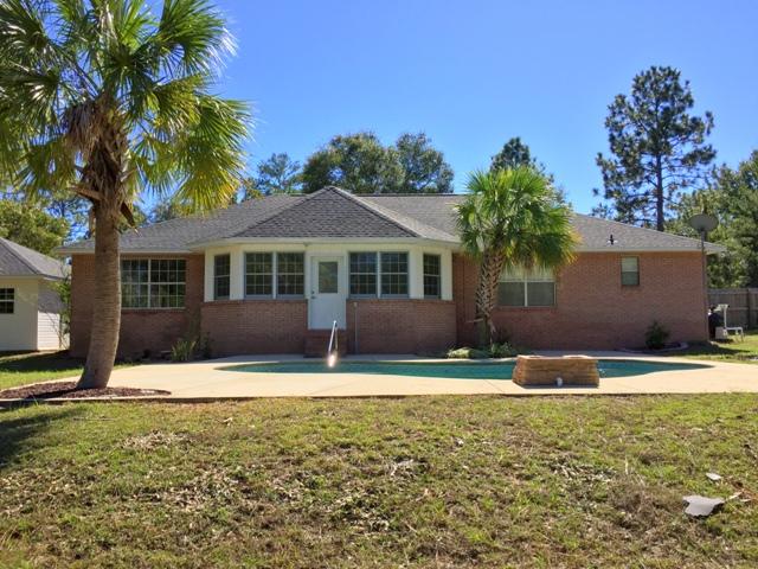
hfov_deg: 61.7
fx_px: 635
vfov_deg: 48.2
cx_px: 379
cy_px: 284
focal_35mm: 29
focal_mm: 4.15
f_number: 2.2
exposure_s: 1/1980
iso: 32
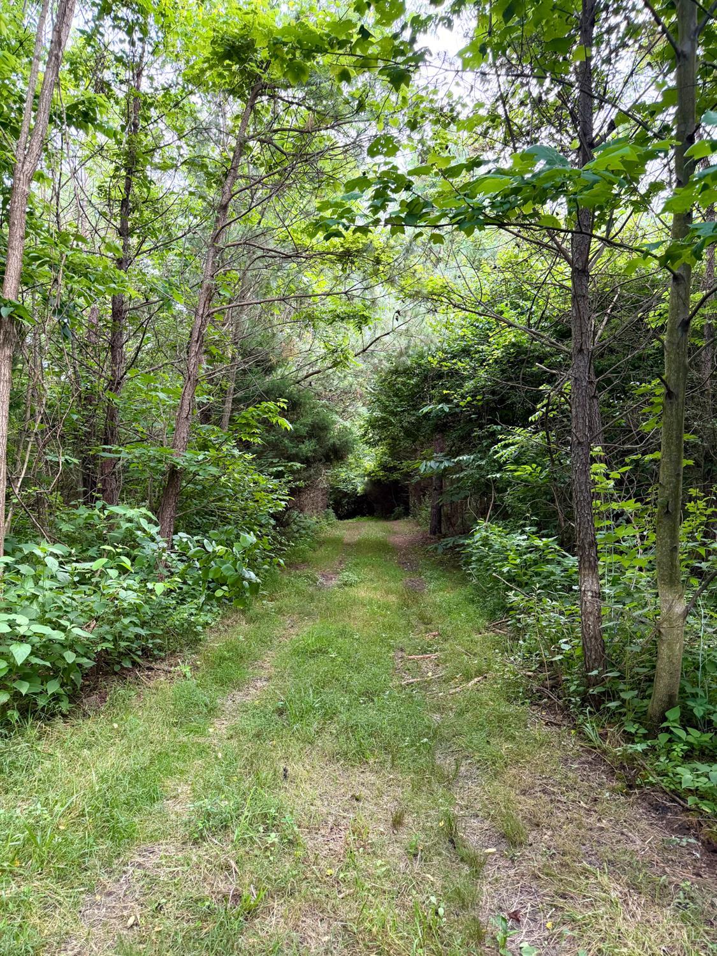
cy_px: 478
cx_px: 358
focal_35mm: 24
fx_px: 663
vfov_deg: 71.6
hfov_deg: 56.8
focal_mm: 6.76
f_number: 1.78
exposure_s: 1/215
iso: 200
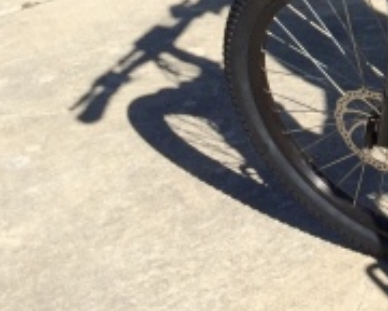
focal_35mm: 126
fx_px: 1447
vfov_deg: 11.6
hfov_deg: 13.8
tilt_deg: -22.5
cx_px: 681
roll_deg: +1.5
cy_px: -188
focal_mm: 4.15
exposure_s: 1/2053
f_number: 2.2
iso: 32
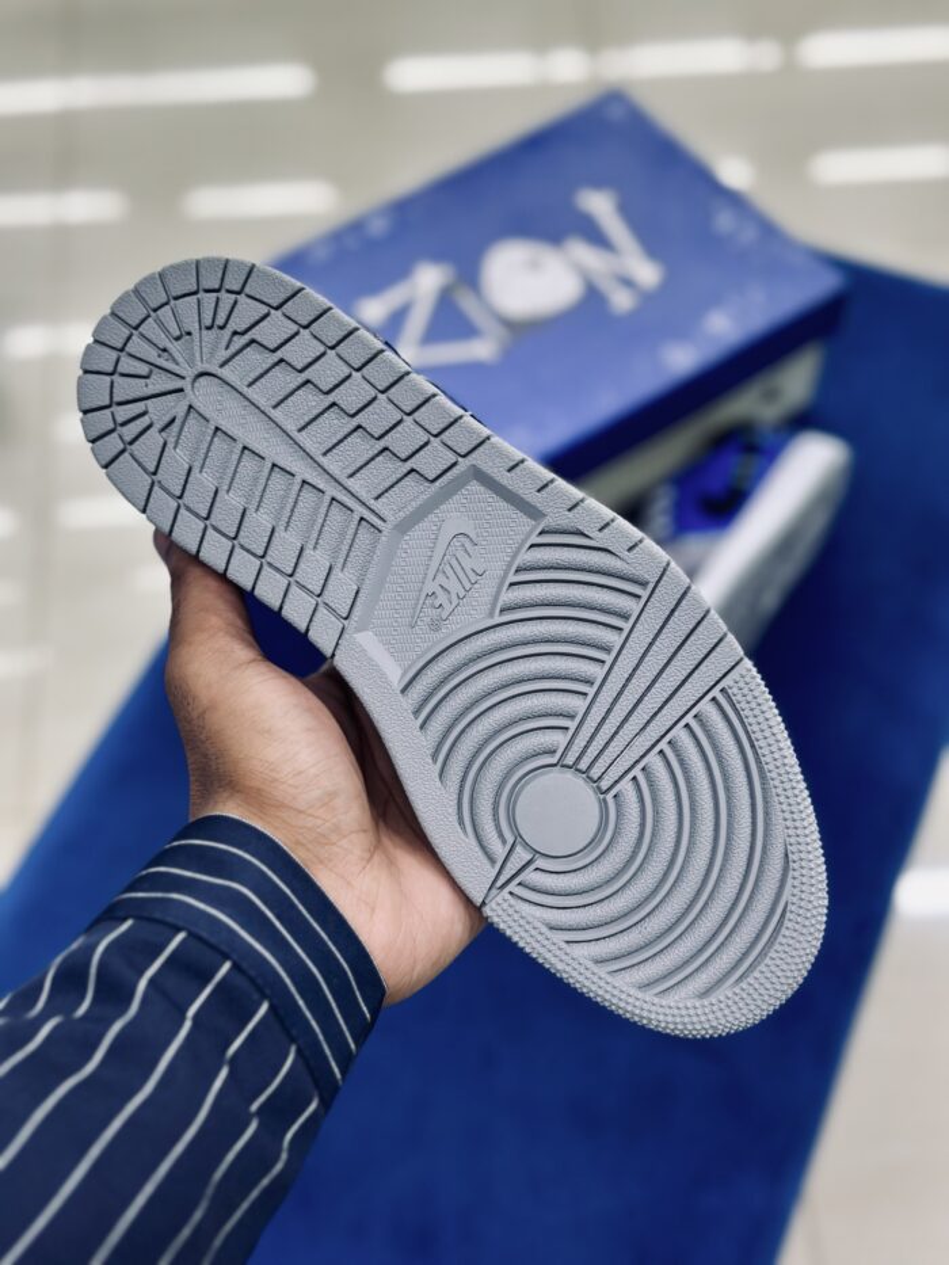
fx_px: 1754
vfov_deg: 39.7
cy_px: 632
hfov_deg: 30.3
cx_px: 474
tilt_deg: -55.8
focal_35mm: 48
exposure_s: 1/100
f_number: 1.78
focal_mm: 6.86
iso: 100
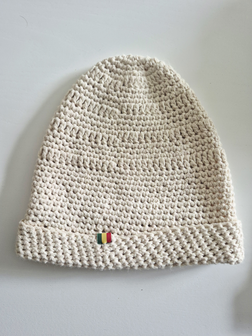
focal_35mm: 23
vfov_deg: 73.9
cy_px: 168
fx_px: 223
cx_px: 126
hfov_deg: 58.9
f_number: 1.8
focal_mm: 5.4
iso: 500
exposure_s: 1/100
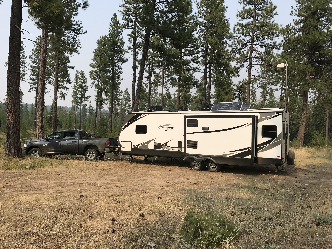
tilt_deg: -0.3
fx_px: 269
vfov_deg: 49.7
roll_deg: -0.7
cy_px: 124
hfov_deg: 63.4
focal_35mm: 28
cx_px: 166
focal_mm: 3.99
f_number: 1.8
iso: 20
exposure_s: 1/2227
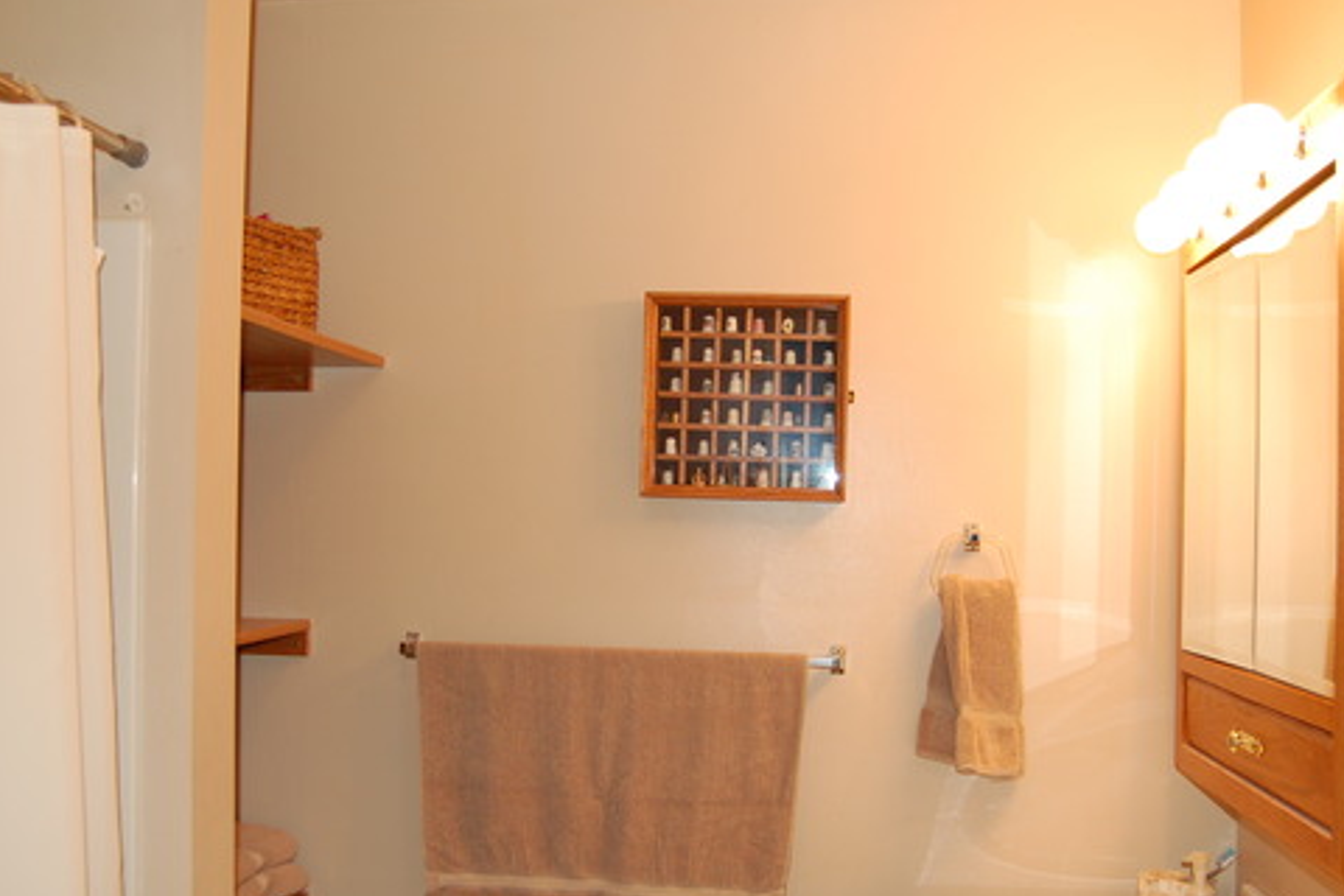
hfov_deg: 53.1
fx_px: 1344
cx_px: 689
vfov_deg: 36.8
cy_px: 521
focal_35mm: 36
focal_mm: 18
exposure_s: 1/60
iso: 400
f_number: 3.5
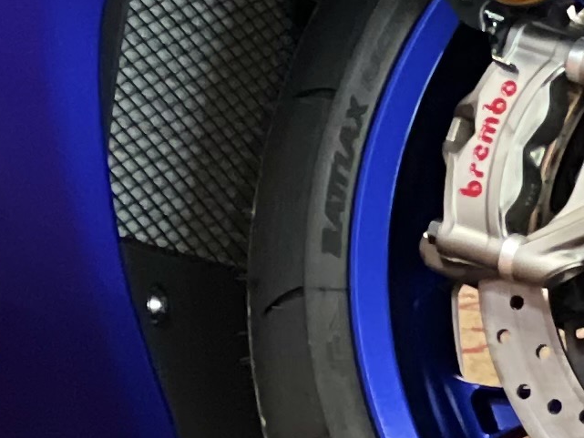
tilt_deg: -4.9
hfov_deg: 4.1
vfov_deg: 3.1
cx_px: -203
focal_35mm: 484
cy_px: -362
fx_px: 8167
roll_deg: -0.5
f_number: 2.8
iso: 400
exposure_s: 1/15
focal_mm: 9
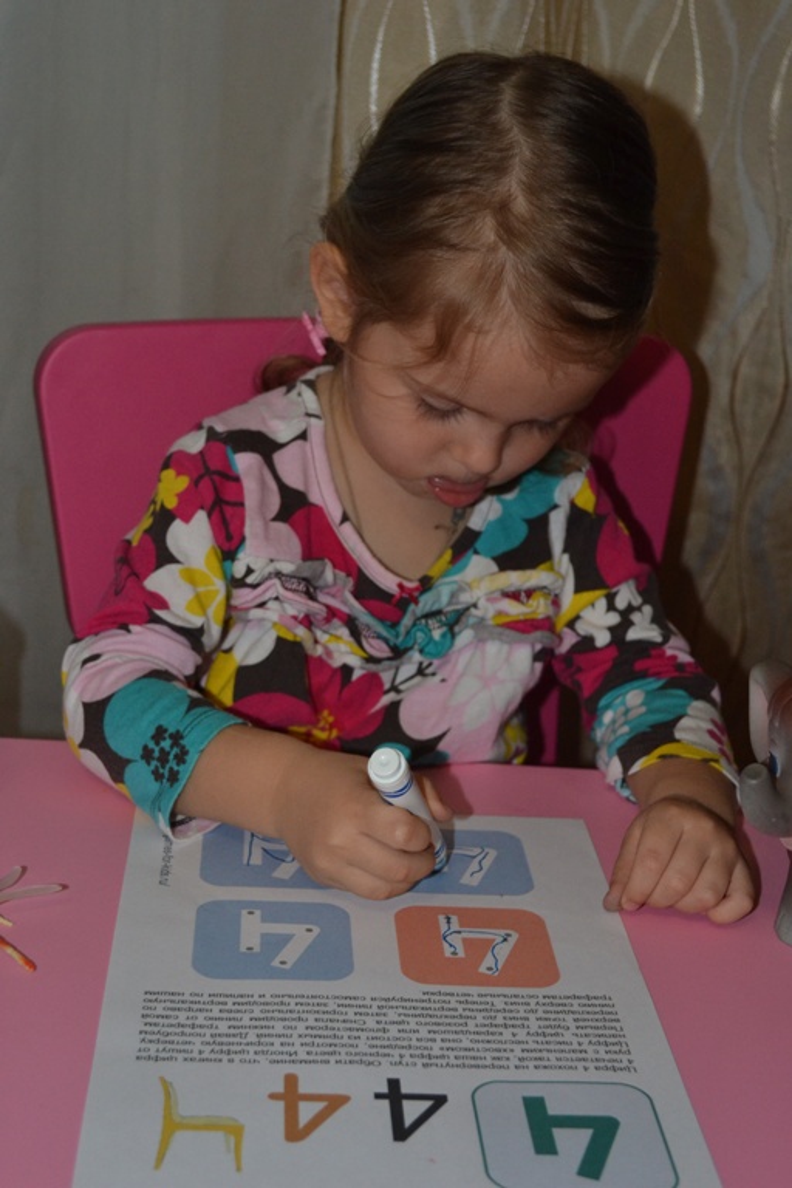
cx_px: 396
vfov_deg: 37.9
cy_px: 594
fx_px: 1732
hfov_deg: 25.8
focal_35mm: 52
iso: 1250
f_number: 5
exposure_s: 1/60
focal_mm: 35
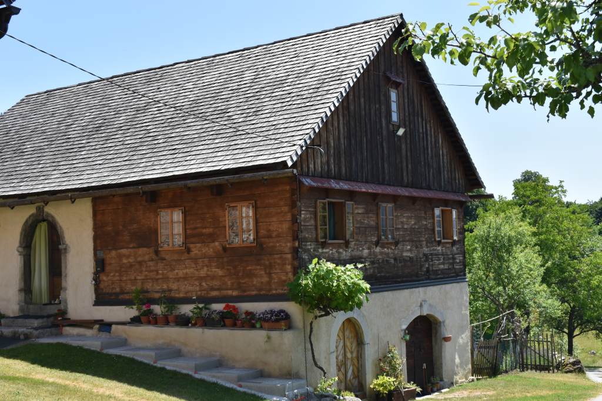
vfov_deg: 28.1
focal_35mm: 48
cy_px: 200
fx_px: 803
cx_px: 301
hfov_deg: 41.1
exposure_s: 1/320
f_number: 9
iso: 200
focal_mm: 32
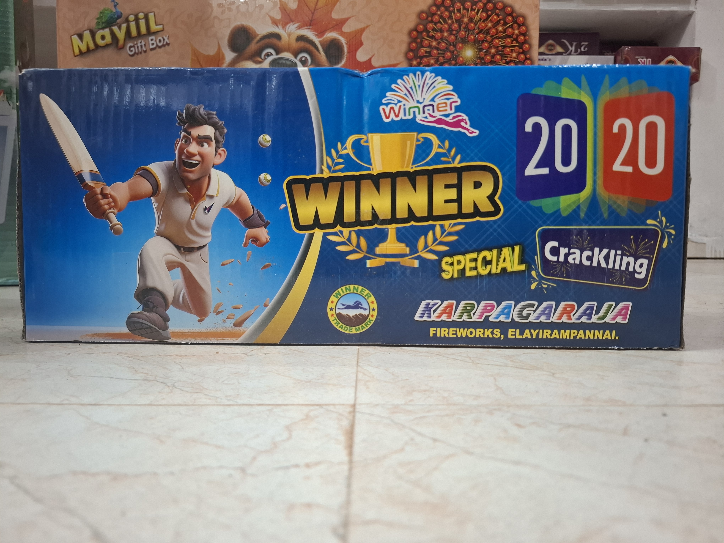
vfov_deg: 58.9
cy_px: 272
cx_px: 362
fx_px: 481
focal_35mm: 23
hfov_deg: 73.9
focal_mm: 5.54
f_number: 1.8
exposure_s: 1/25
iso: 400
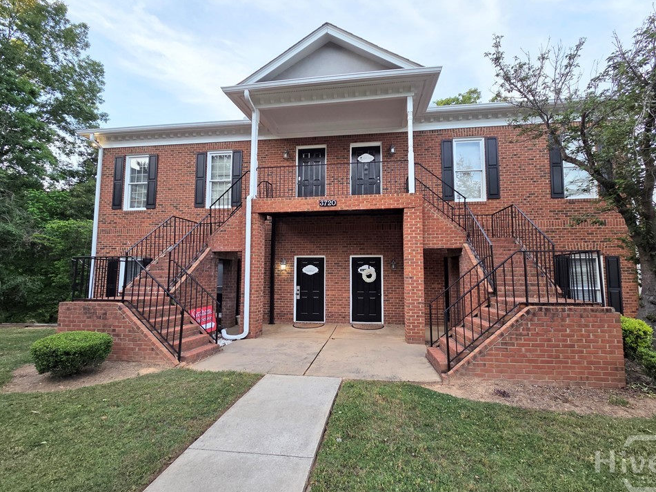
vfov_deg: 85.6
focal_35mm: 14
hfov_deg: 102.0
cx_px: 337
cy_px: 252
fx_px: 265
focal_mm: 2.2
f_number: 2.2
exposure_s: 1/184
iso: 50
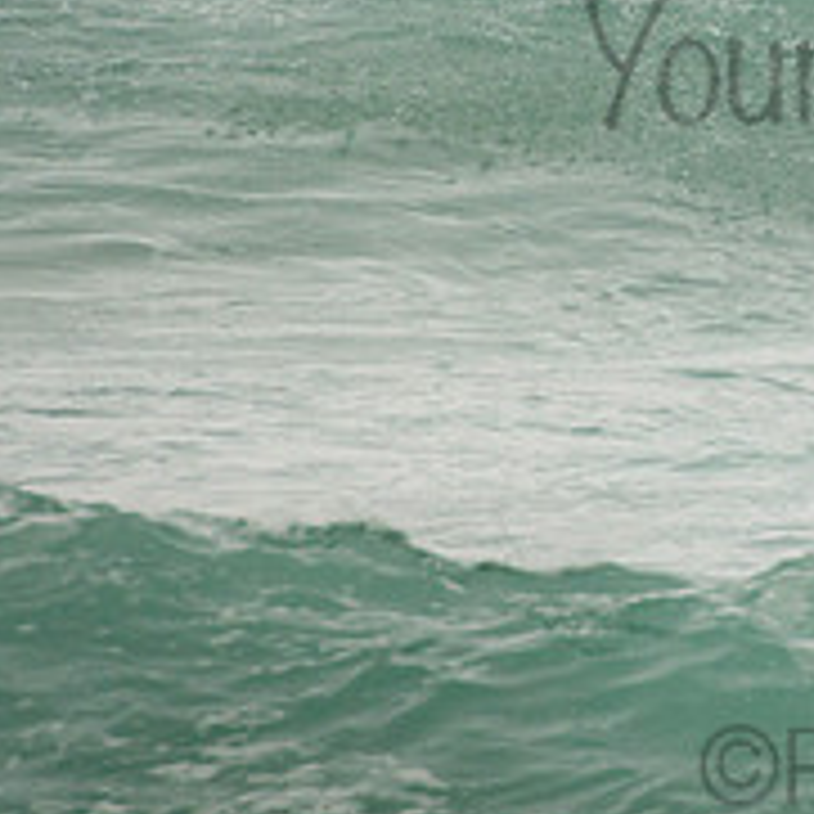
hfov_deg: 1.1
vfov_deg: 1.1
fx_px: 43551
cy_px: 20
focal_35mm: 1637
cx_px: 1048
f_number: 5.6
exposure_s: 1/1250
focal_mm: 400
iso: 280
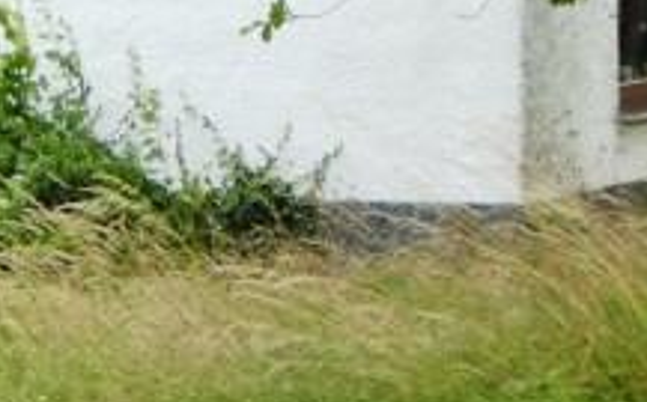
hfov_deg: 5.3
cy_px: -533
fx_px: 6974
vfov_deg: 3.3
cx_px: -12
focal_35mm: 396
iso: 100
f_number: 4.7
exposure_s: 1/80
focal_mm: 14.1
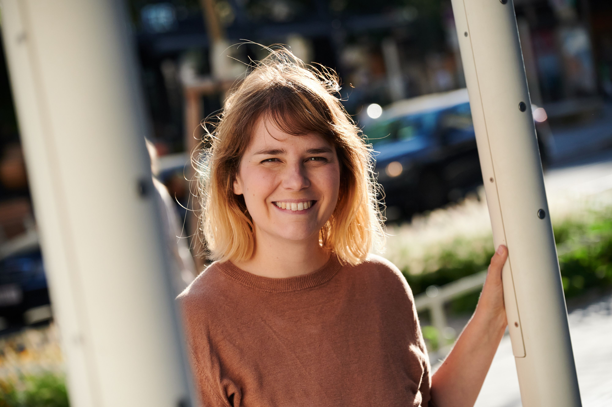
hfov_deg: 21.0
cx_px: 306
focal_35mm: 97
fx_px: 1648
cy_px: 204
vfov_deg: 14.1
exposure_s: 1/5000
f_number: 4.5
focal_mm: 97
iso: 640
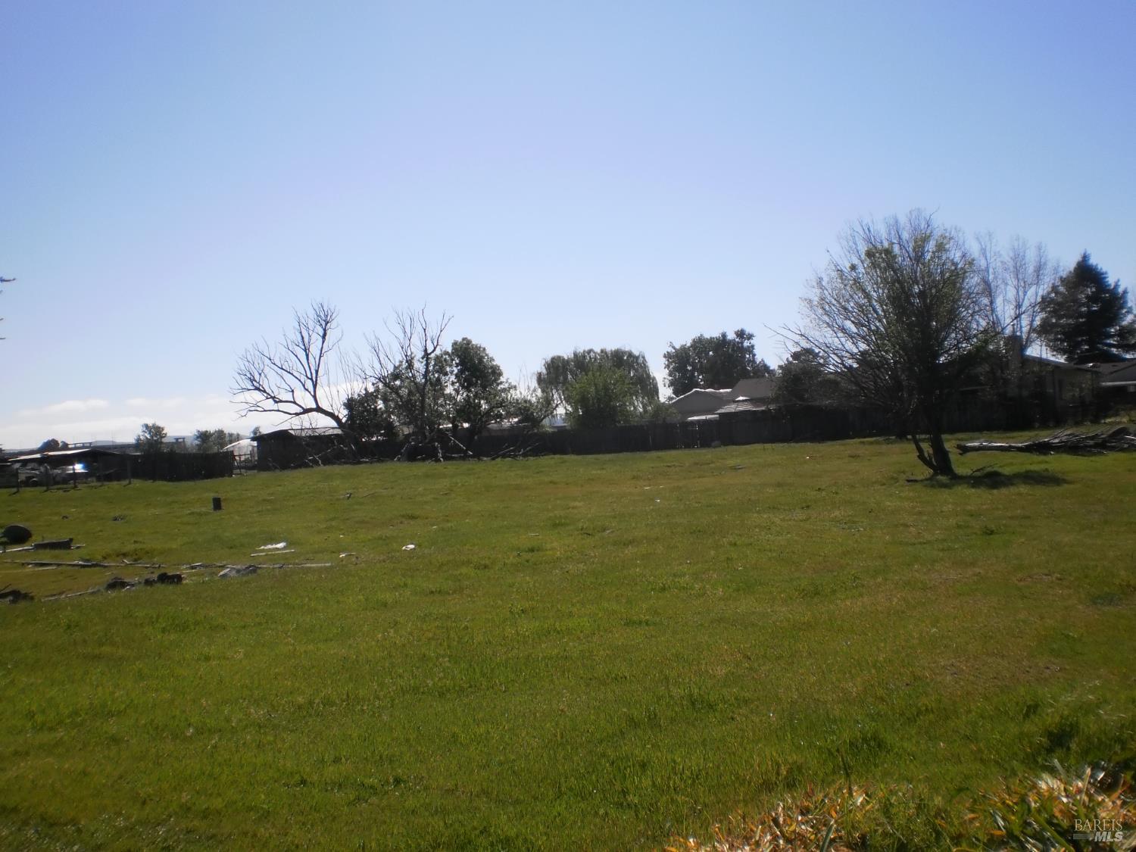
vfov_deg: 39.7
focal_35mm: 36
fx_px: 1181
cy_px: 426
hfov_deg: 51.4
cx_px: 568
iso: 100
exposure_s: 1/1600
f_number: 4.6
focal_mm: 6.3
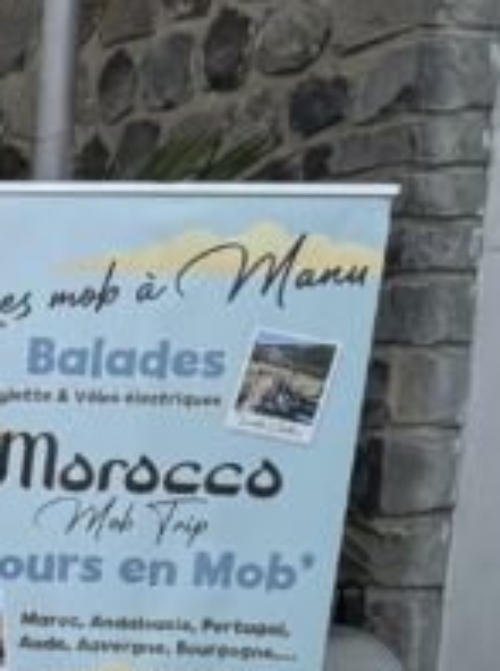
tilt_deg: -13.6
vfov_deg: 14.2
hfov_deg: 10.0
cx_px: -796
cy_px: 1161
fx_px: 2415
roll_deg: +1.3
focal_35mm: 125
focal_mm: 6.76
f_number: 1.78
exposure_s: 1/2833
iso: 80
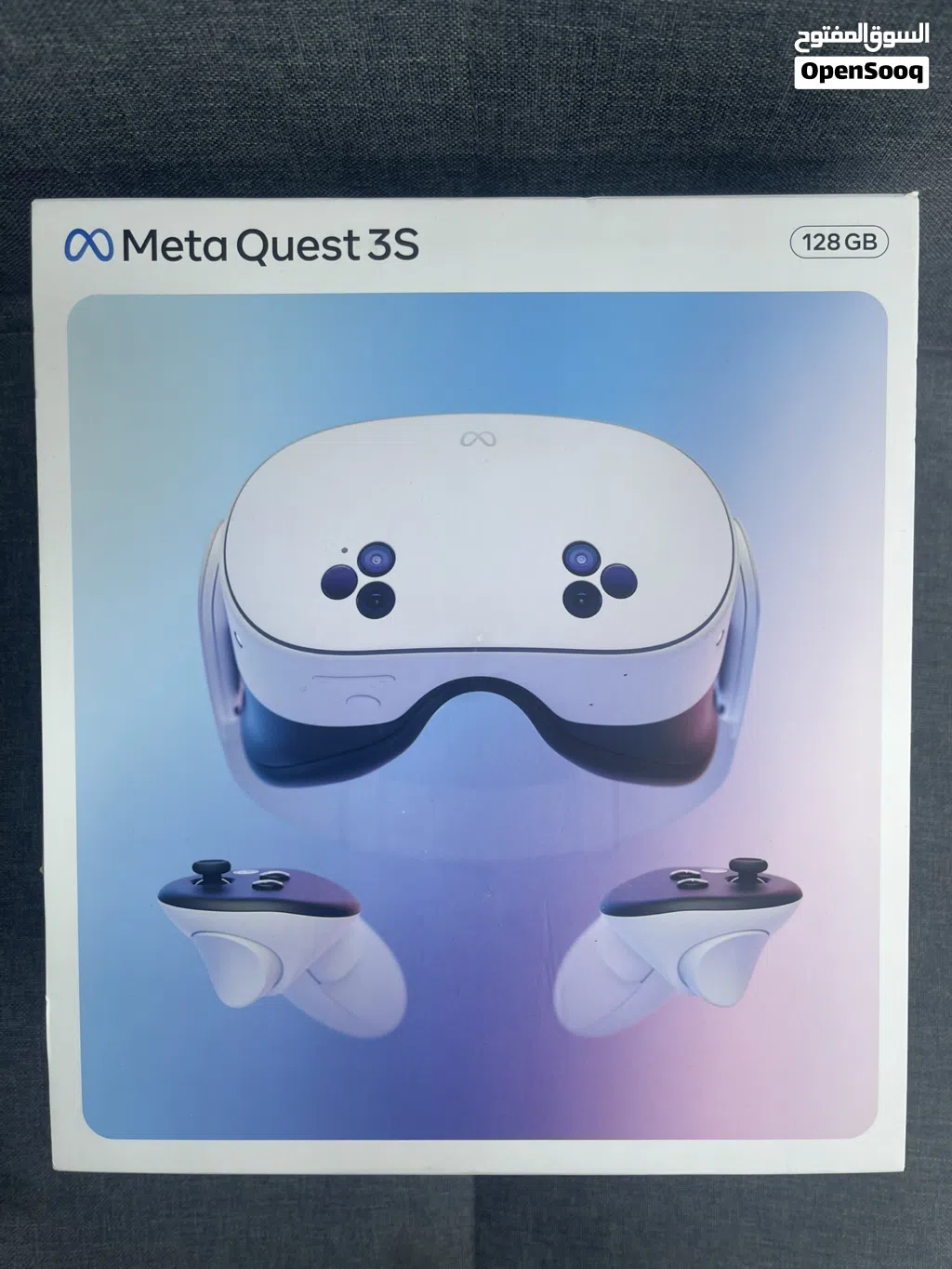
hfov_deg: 54.9
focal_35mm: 25
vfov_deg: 69.4
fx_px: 917
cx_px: 476
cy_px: 634
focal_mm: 5.1
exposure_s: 1/127
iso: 32
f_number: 1.6
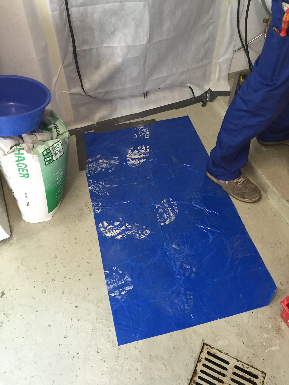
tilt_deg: -50.4
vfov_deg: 61.7
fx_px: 323
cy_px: 192
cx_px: 144
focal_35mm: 29
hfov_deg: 48.2
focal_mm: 4.15
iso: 160
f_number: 2.2
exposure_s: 1/33
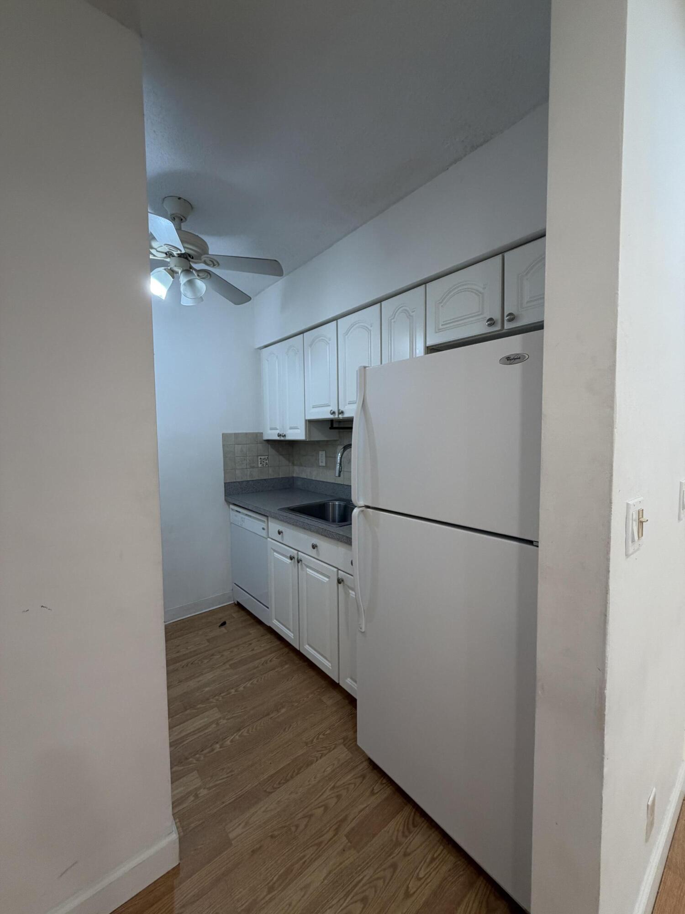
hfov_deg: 85.7
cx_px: 342
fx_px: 369
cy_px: 457
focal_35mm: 14
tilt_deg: -3.4
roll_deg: +0.2
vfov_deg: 102.1
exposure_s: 1/120
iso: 160
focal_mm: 2.22
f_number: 2.2
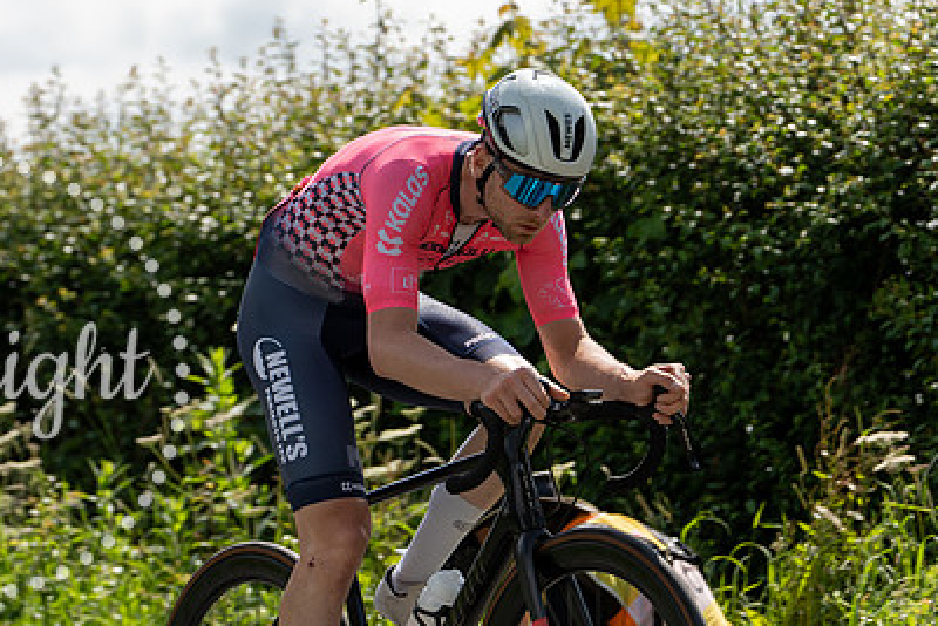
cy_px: 254
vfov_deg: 7.3
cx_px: 333
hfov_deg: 11.0
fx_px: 4874
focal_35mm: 187
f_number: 5
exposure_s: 1/1000
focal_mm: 129
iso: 100
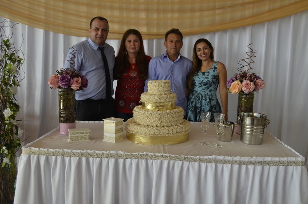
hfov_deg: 62.1
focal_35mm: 30
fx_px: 256
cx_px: 154
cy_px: 102
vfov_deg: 43.4
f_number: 5.6
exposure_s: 1/125
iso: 320
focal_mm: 20
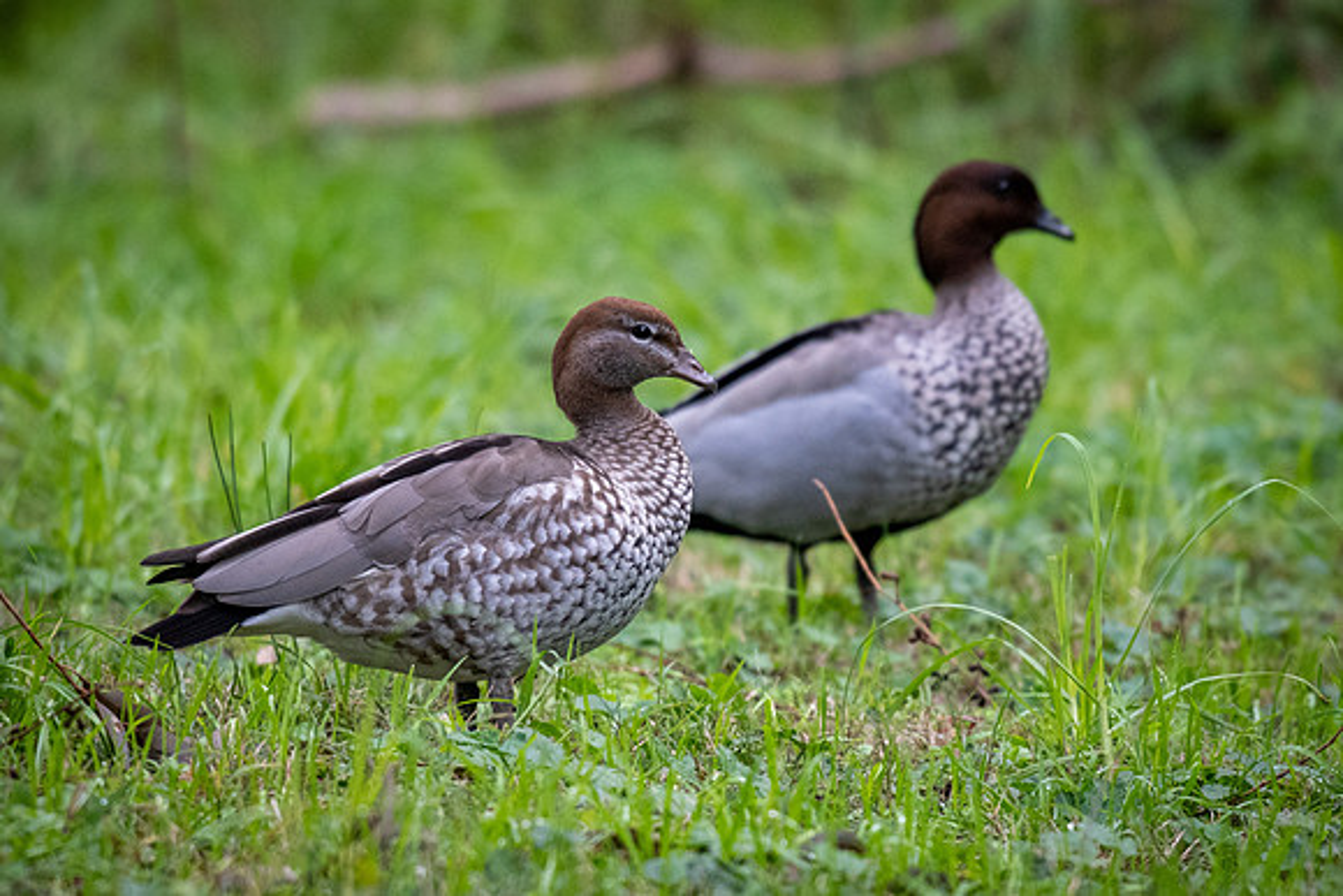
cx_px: 703
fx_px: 26086
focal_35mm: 699
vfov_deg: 2.0
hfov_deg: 2.9
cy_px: 446
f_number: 5.6
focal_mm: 390
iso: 1800
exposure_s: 1/200
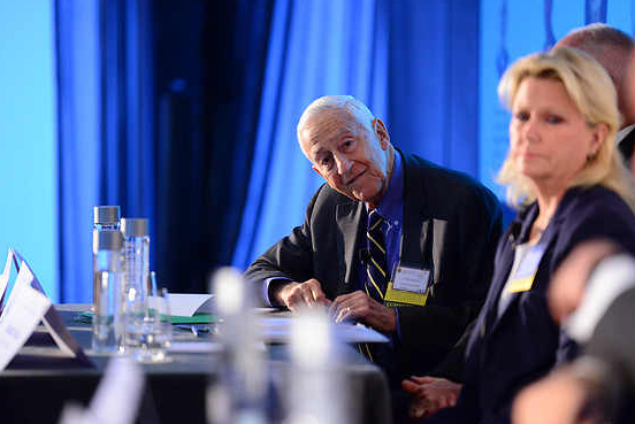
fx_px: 3707
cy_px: 207
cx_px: 303
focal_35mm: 210
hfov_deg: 9.8
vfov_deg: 6.6
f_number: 2.8
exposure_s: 1/125
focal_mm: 200
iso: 4000
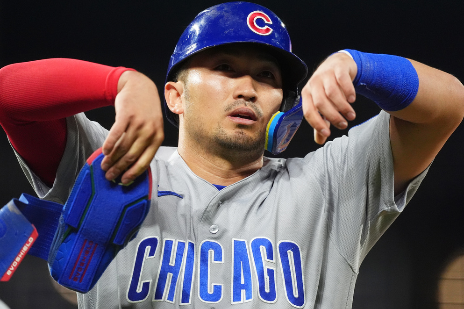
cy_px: 158
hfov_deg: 3.3
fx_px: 7974
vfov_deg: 2.2
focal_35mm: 619
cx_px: 228
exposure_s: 1/1600
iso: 5000
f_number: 4
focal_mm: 600
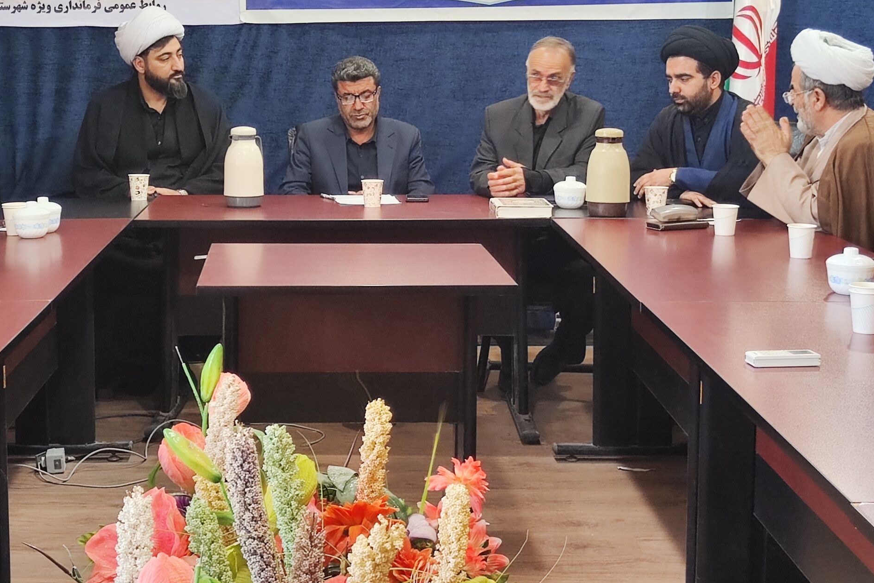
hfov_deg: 54.7
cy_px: 208
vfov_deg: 38.6
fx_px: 825
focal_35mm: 34
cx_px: 297
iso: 160
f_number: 1.88
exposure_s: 1/50
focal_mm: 5.59
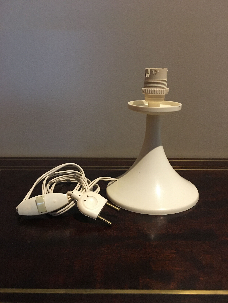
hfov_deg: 48.2
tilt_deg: -17.0
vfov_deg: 61.7
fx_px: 255
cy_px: 152
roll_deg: +0.0
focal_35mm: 29
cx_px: 114
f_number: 2.2
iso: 125
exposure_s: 1/8
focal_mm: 4.15
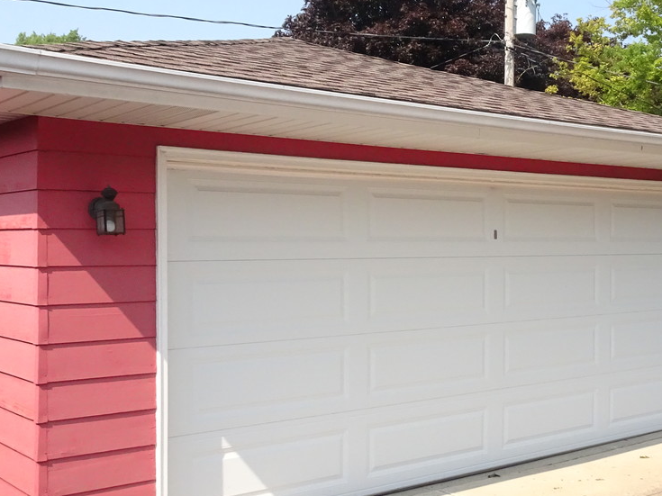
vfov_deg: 30.9
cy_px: 260
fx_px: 899
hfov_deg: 40.0
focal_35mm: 47
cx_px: 430
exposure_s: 1/2000
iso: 400
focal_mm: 4.1
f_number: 4
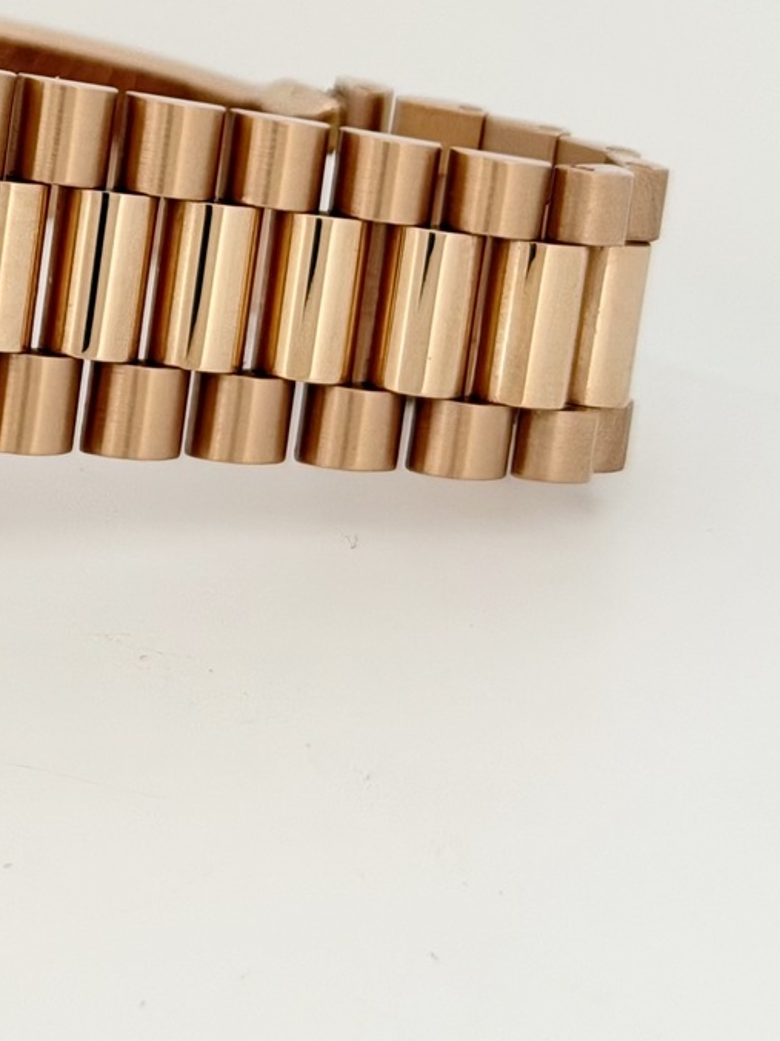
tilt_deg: -17.4
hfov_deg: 10.2
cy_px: 20
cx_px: -269
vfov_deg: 13.7
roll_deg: -2.2
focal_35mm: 142
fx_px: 4266
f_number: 1.78
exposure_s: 1/1307
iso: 64
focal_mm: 6.76
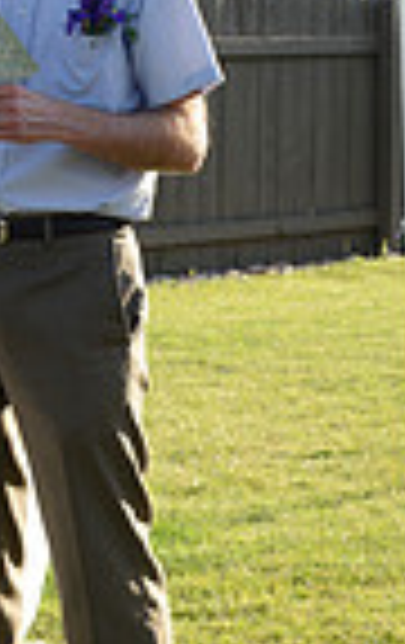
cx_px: -162
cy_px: 59
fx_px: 2812
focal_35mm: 160
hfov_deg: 8.1
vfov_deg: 12.9
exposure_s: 1/200
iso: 200
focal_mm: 50
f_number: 6.3
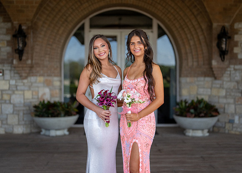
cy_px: 86
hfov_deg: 35.8
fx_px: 375
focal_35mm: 55
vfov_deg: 25.9
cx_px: 124
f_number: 1.4
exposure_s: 1/1600
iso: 160
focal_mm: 50
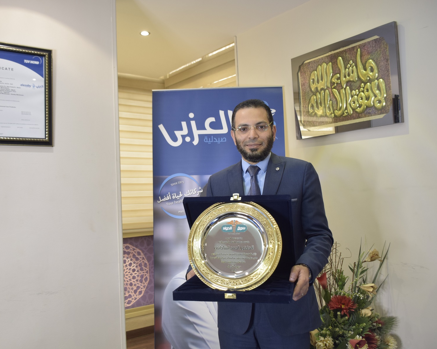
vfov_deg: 43.3
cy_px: 175
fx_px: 440
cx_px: 191
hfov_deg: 52.7
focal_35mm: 34
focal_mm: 20
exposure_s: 1/30
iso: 640
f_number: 3.5
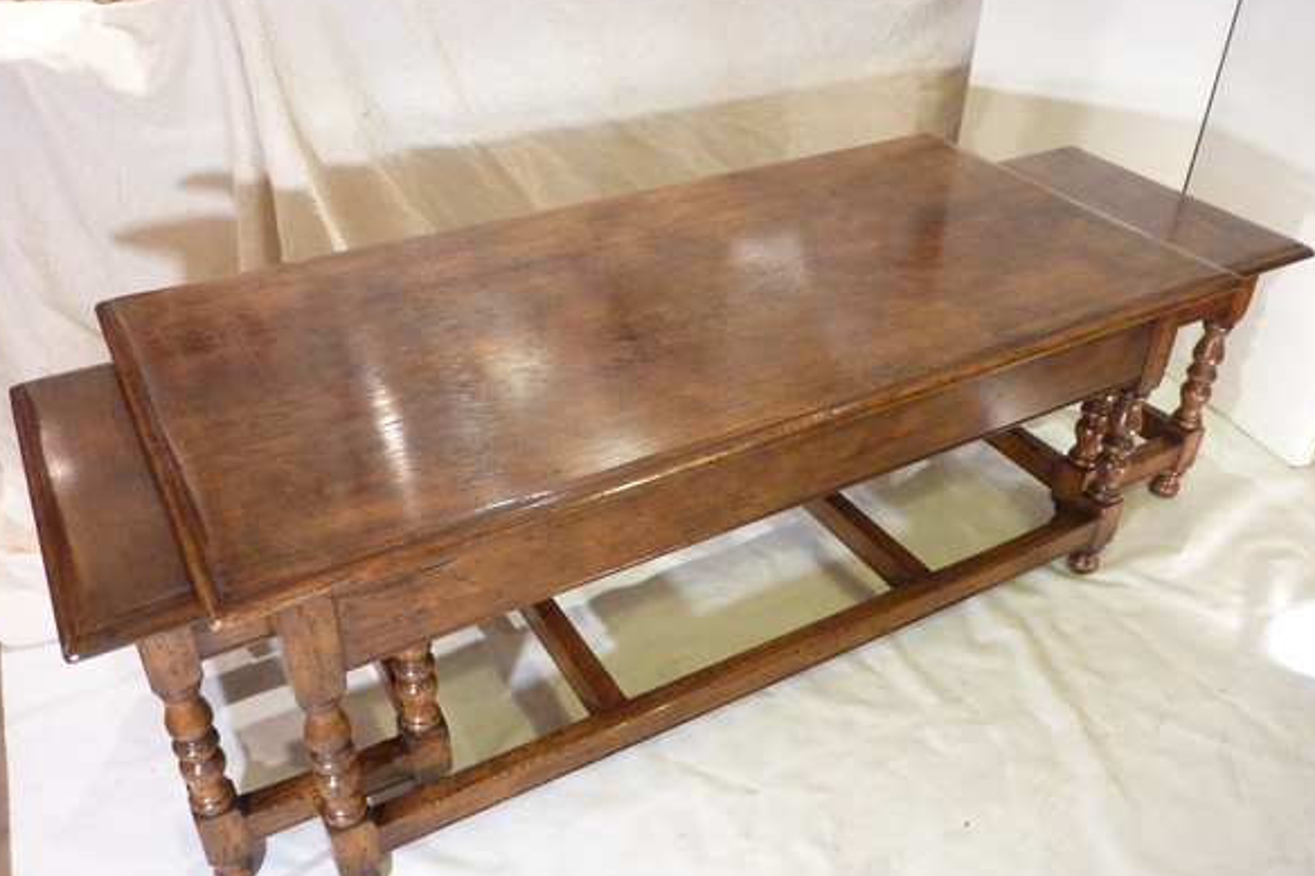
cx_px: 646
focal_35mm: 31
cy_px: 439
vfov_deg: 42.3
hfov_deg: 60.3
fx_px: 1132
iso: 400
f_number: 3.4
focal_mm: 4.7
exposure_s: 1/8
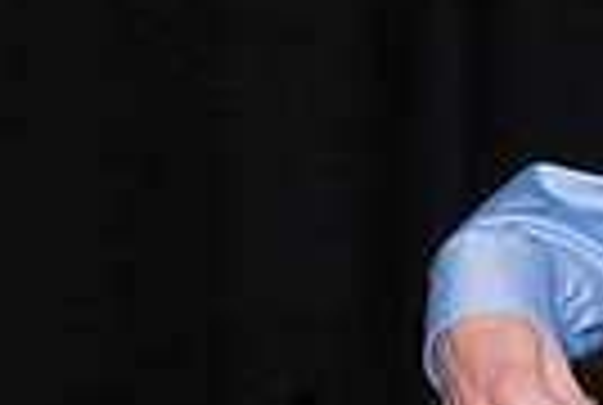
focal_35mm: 239
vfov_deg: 5.8
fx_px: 4012
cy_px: 119
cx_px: 1293
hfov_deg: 8.1
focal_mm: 44
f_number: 5.6
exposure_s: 1/100
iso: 6400
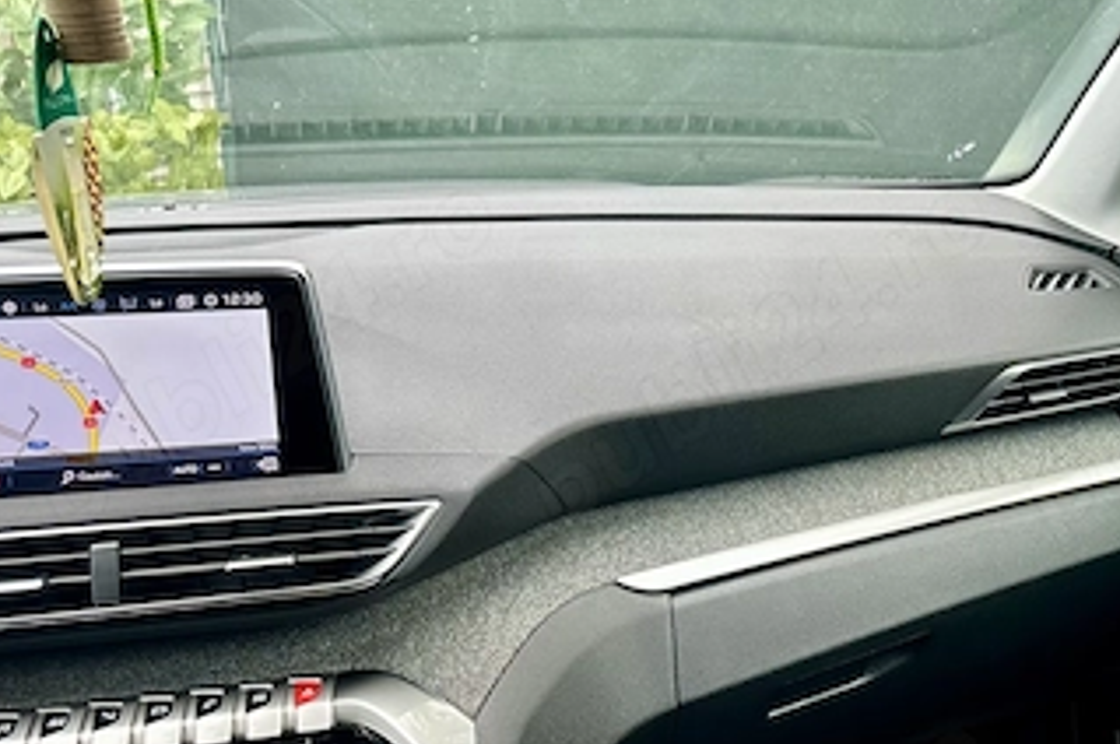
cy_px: 397
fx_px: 1461
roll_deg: -0.8
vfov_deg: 28.6
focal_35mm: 47
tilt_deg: -16.7
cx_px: 1004
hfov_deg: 39.0
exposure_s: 1/219
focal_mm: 6.86
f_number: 1.78
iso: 64
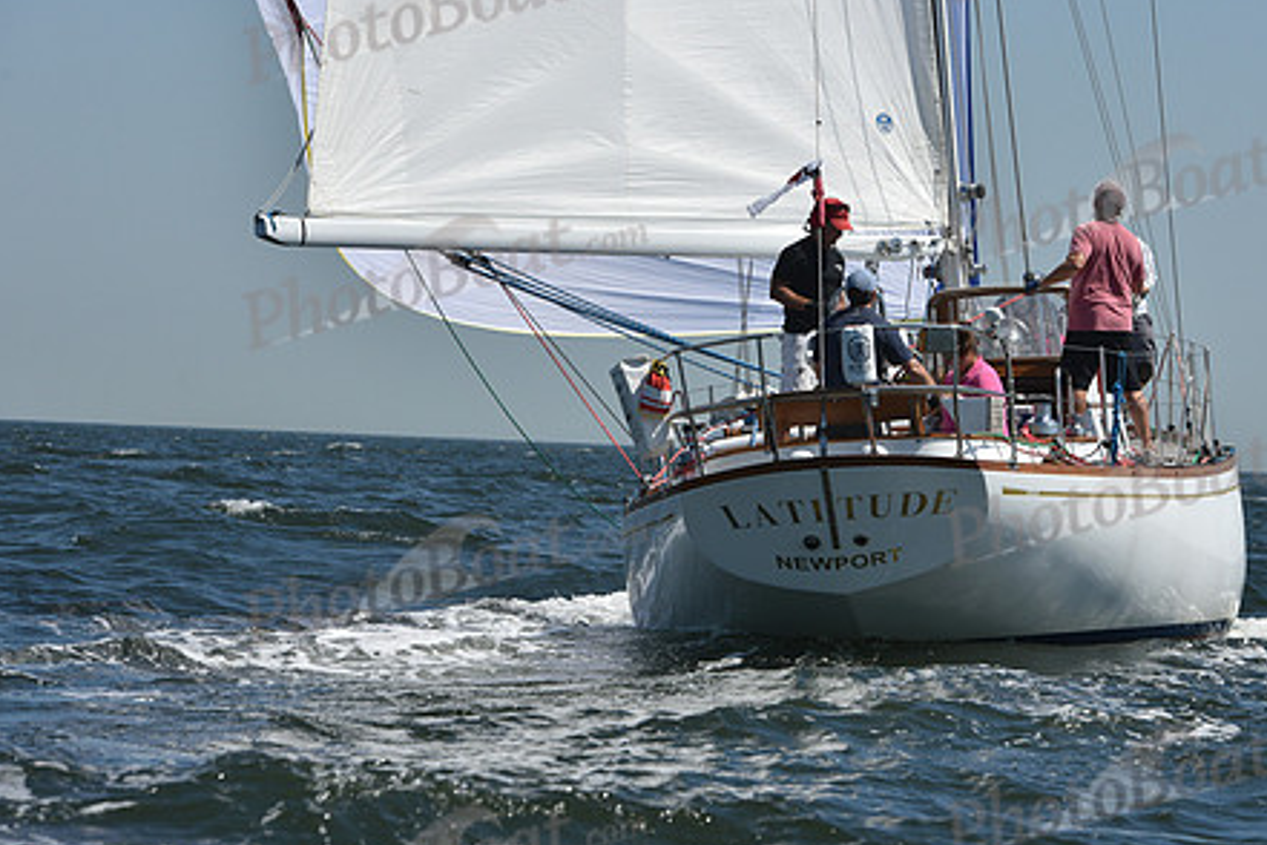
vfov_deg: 6.7
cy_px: 384
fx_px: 7179
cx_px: 799
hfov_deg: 10.1
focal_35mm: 204
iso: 250
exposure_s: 1/1250
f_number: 10
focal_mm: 155
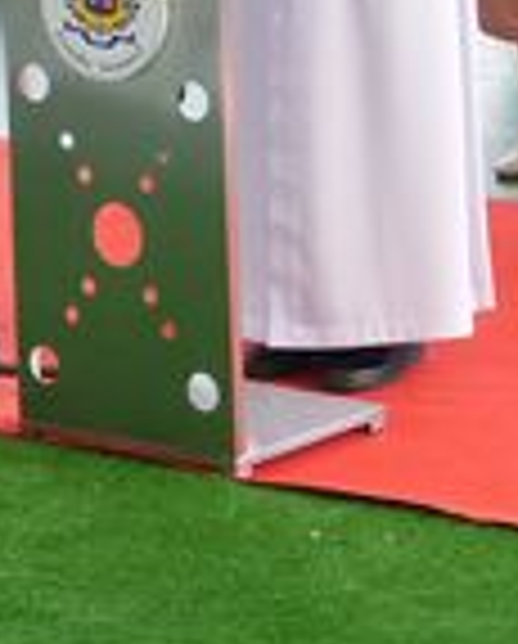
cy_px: -610
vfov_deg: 8.5
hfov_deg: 7.2
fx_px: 4126
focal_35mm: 216
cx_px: 149
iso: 1600
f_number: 5.6
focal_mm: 22
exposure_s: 1/125
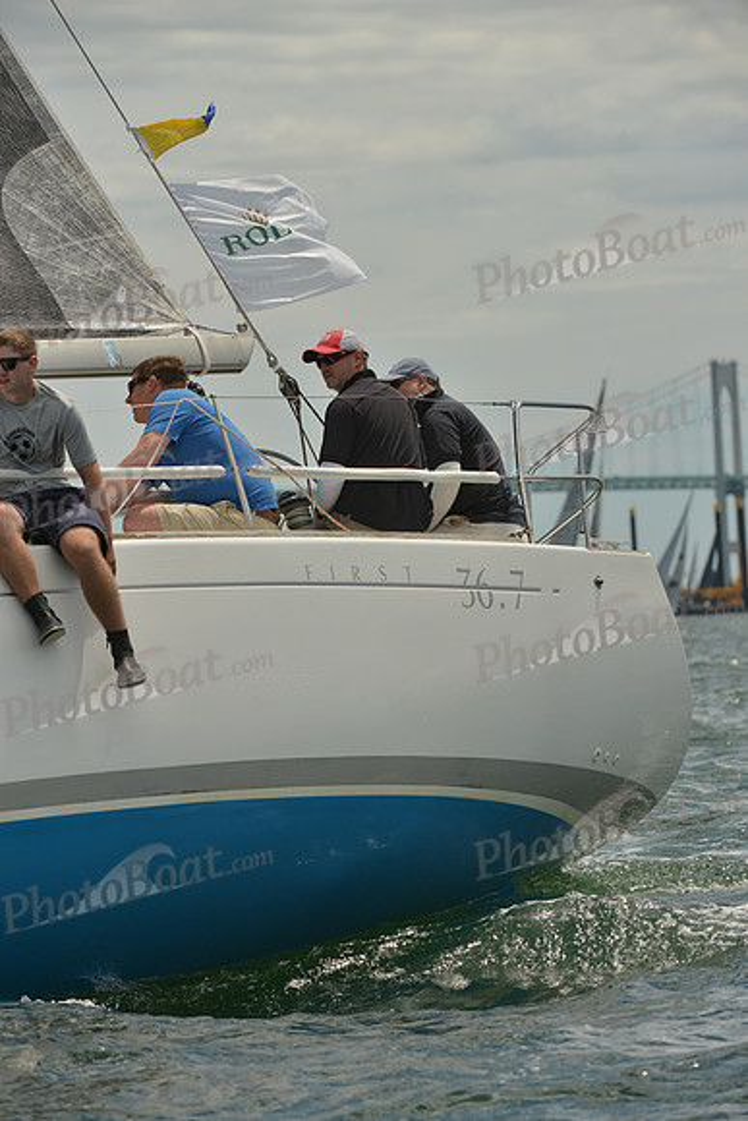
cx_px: 374
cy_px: 560
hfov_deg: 6.9
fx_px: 6229
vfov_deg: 10.3
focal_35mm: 200
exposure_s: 1/1000
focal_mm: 200
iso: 200
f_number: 7.1
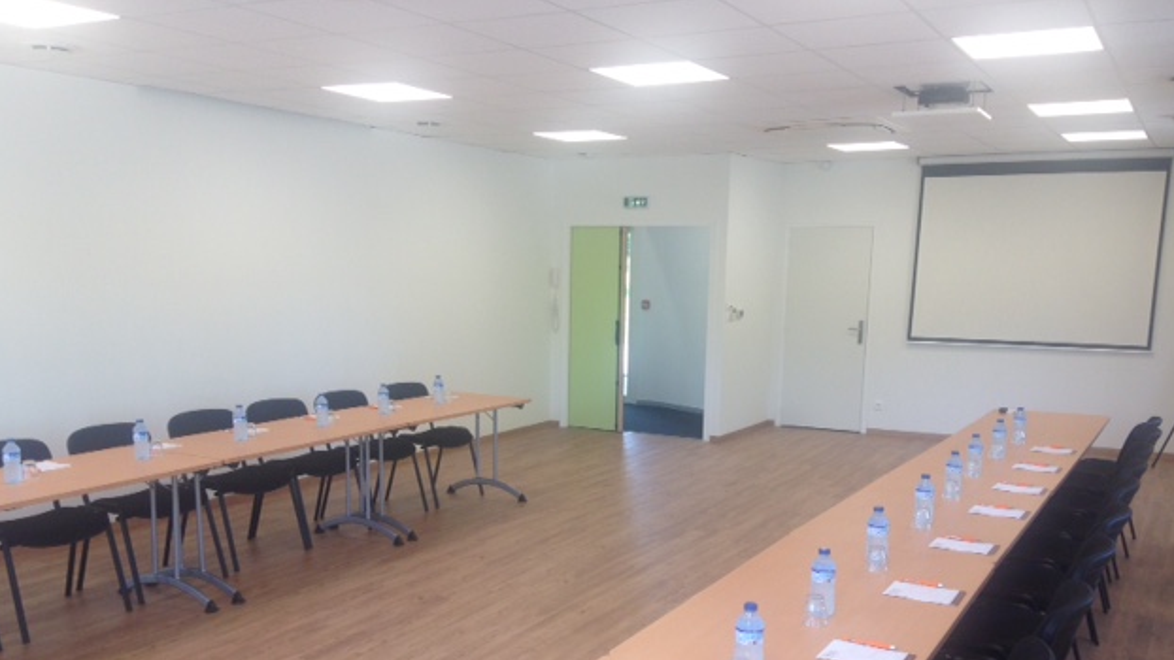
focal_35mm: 37
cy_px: 449
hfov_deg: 54.0
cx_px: 589
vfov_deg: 31.7
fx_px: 1152
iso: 50
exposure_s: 1/60
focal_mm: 4.12
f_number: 2.4
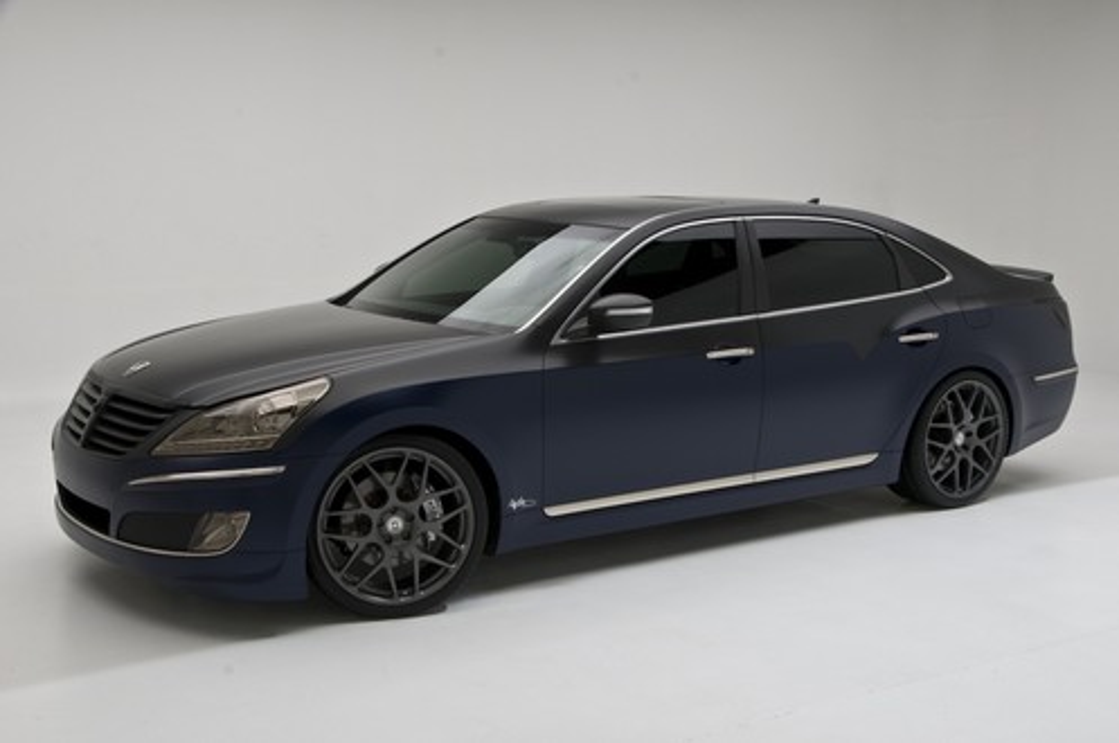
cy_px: 372
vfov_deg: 28.9
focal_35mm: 46
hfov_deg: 42.4
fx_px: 1443
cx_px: 560
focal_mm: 31
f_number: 13
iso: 200
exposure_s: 1/160
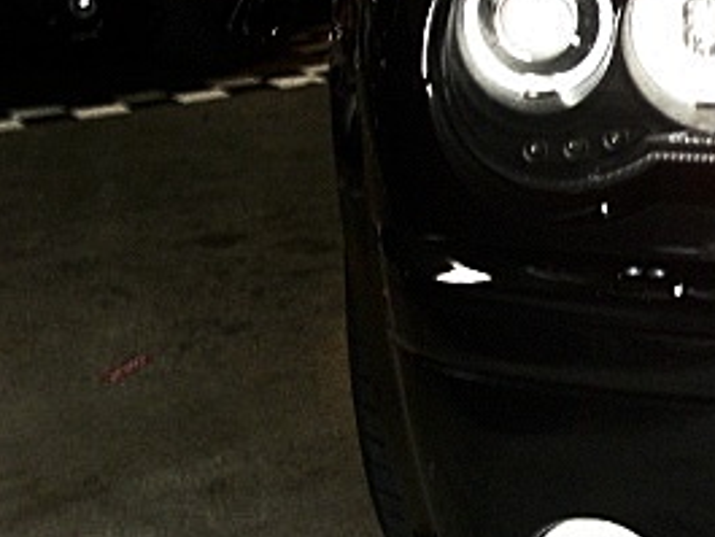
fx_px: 1798
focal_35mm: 87
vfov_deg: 16.9
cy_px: 132
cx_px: 858
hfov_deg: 21.0
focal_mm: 6.3
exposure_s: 1/80
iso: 800
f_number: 2.8
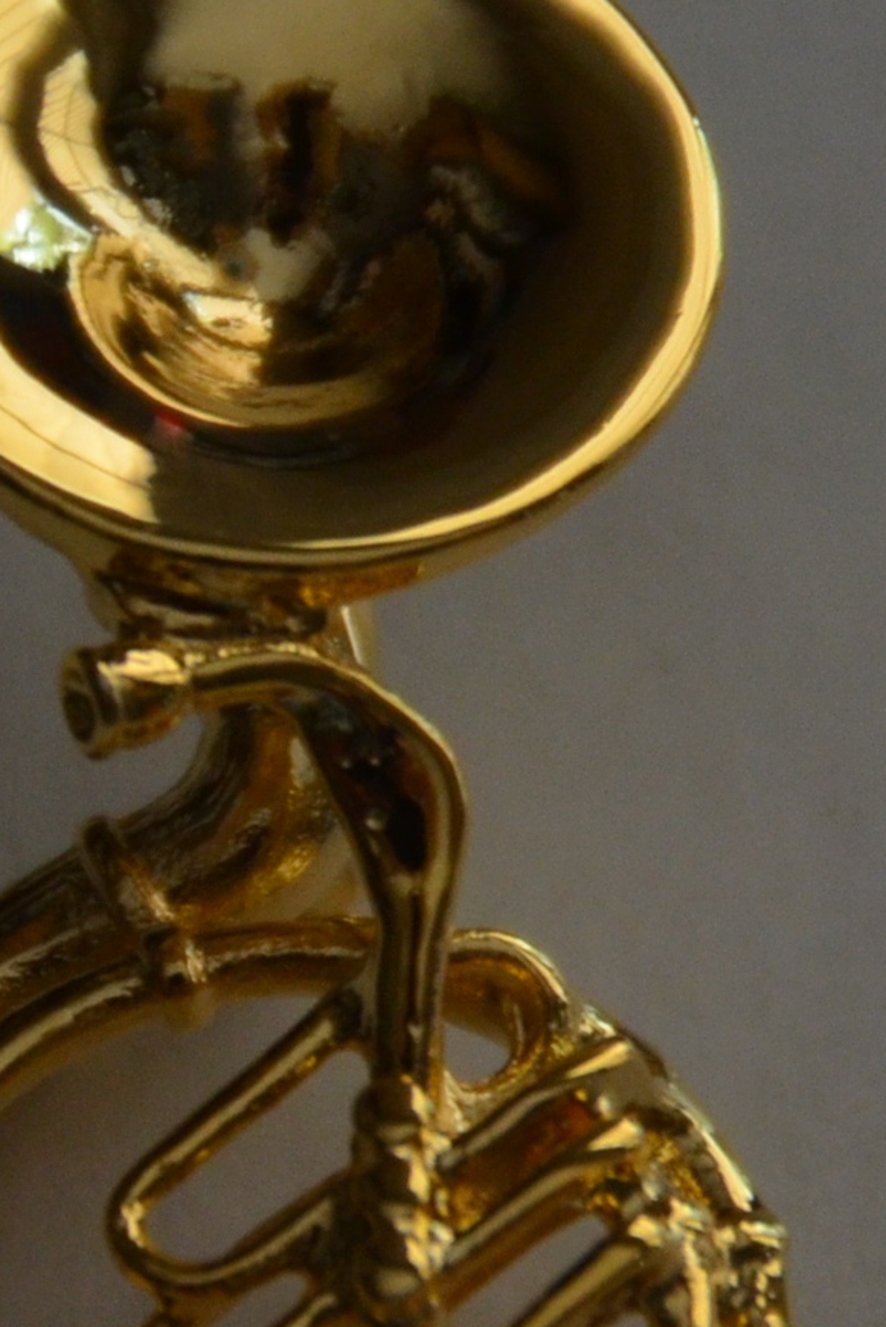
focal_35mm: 739
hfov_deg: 1.9
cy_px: 837
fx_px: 27247
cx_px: 233
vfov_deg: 2.8
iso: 800
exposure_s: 1/250
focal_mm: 270
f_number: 6.3
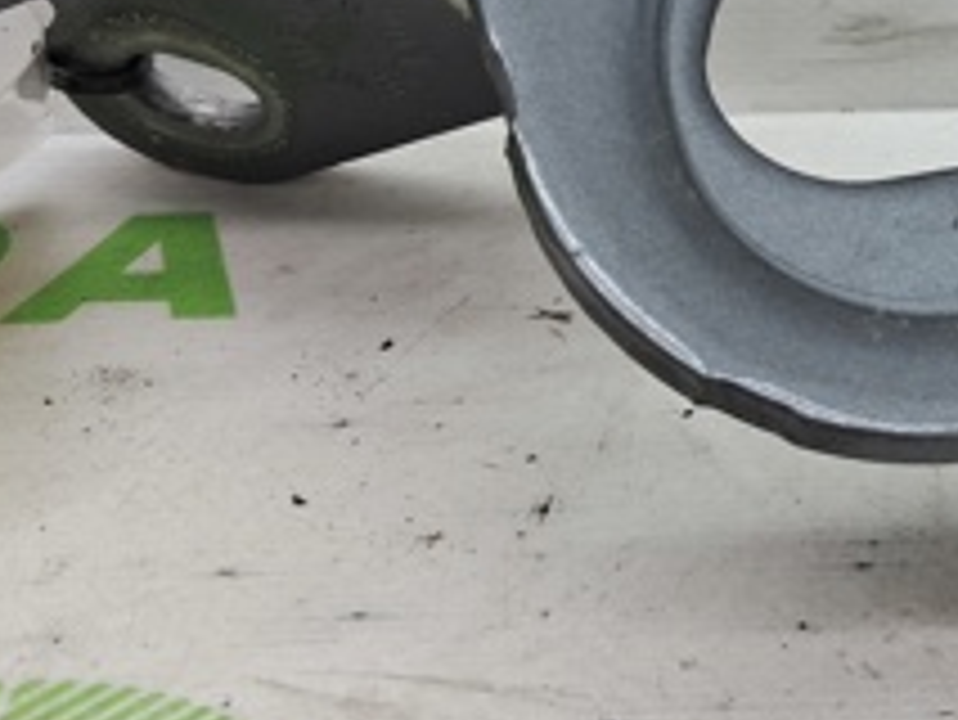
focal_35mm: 81
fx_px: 2243
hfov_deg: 22.4
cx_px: 1124
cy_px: -74
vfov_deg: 17.6
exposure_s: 1/60
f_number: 1.8
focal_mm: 4
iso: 50
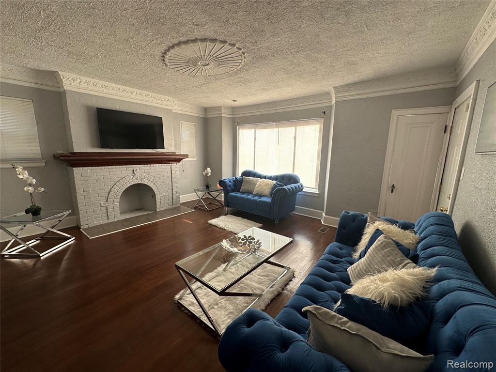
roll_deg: -1.8
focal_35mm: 14
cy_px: 186
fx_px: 201
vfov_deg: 85.7
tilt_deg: -10.2
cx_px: 248
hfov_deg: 102.1
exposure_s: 1/105
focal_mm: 2.22
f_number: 2.2
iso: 40
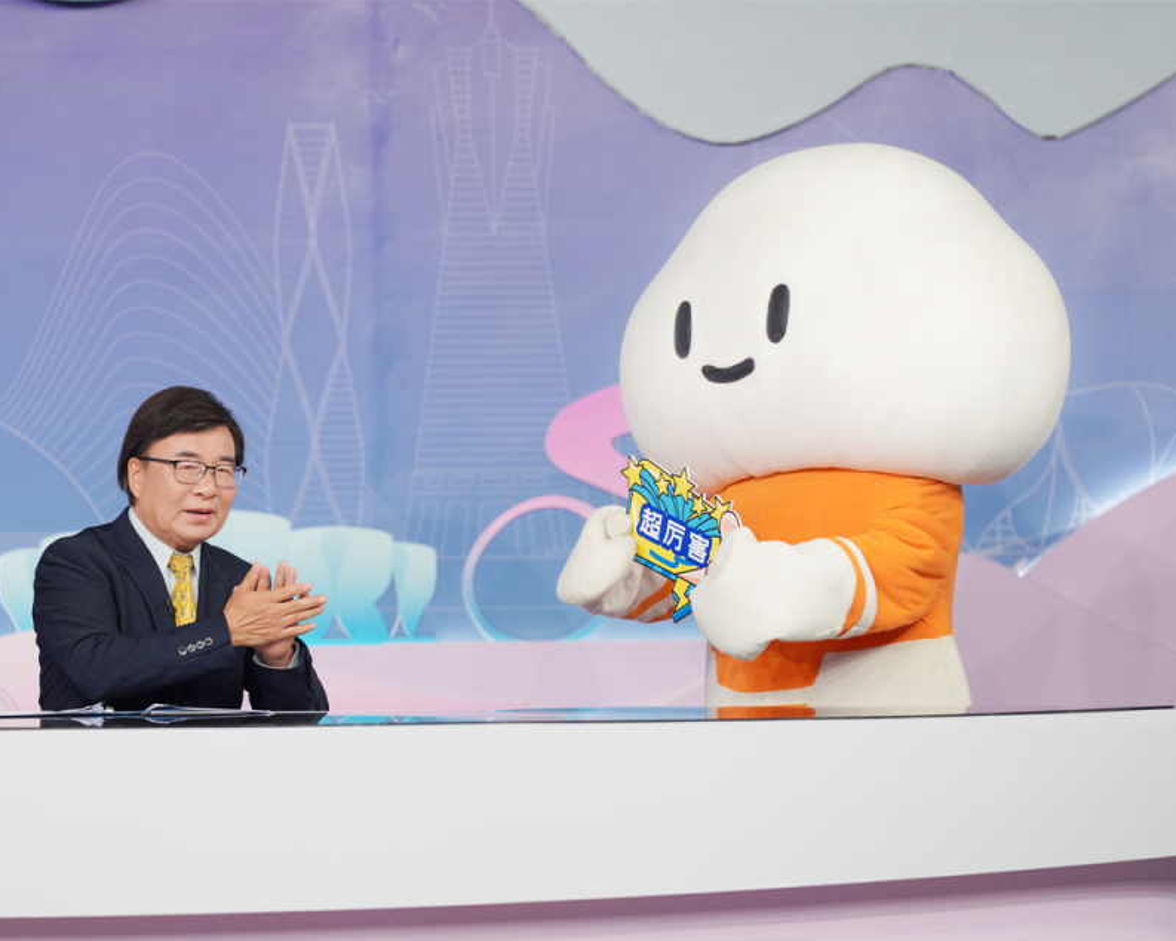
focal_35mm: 159
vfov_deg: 9.7
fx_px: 5536
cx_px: 495
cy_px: 473
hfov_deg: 12.1
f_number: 4
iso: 640
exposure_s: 1/250
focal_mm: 140
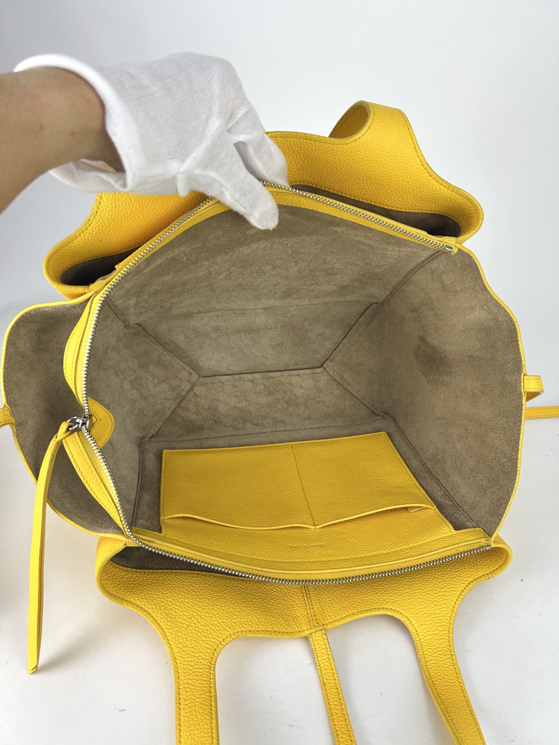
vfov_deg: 67.3
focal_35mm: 26
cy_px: 372
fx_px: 560
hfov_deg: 53.1
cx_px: 280
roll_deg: -1.2
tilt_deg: -33.0
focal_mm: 5.7
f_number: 1.5
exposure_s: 1/110
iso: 32
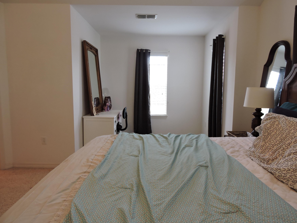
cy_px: 112
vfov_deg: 56.8
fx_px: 206
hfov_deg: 71.6
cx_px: 148
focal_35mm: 24
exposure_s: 1/30
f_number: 3.3
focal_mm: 4.3
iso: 220
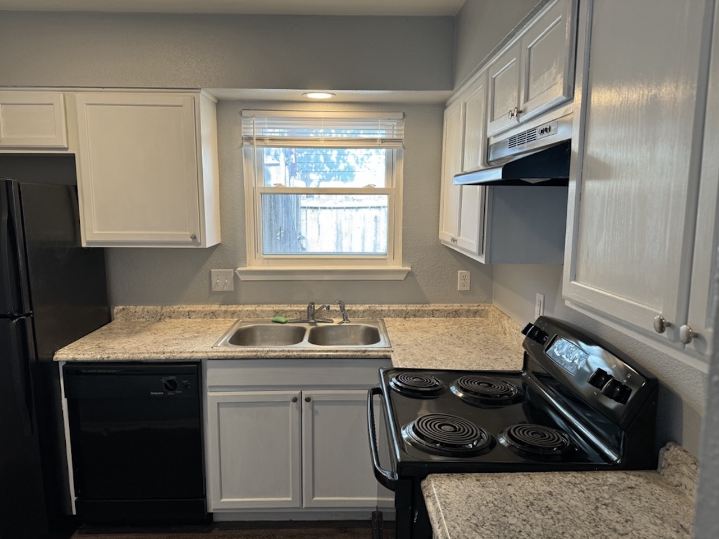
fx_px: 498
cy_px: 270
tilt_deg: -8.5
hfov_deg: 71.6
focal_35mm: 24
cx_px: 360
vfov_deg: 56.8
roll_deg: -0.2
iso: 125
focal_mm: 6.86
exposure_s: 1/120
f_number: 1.78
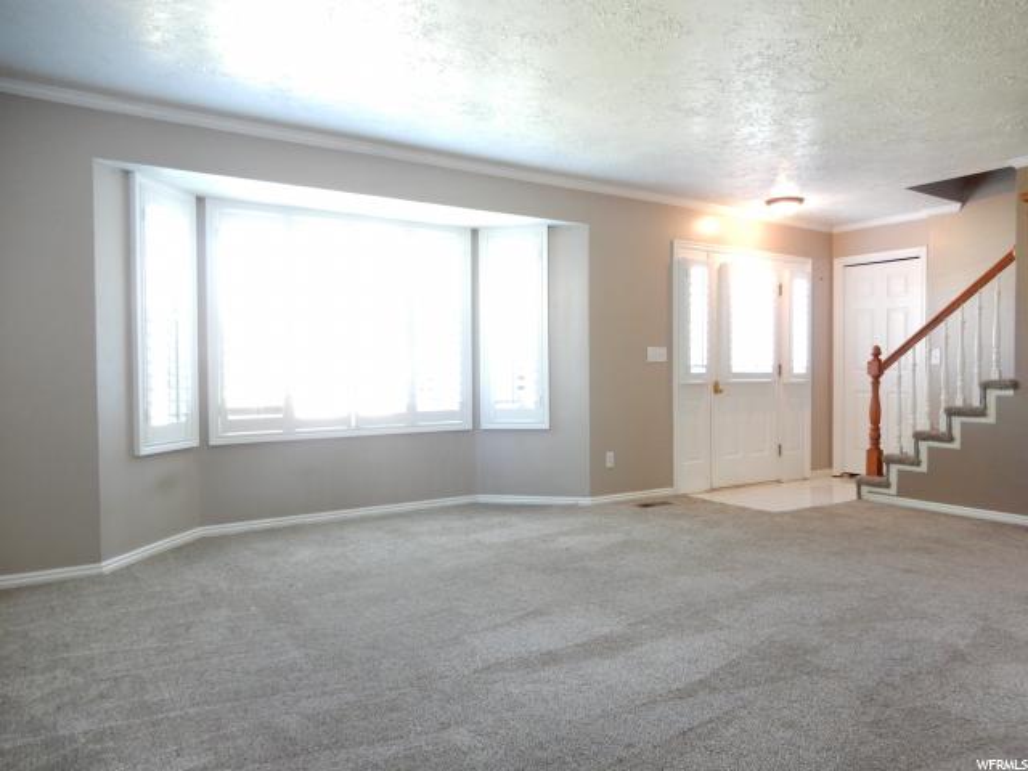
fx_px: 713
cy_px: 386
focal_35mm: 24
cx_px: 514
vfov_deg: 56.8
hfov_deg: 71.6
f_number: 3.4
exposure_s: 1/13
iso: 400
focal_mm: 4.3
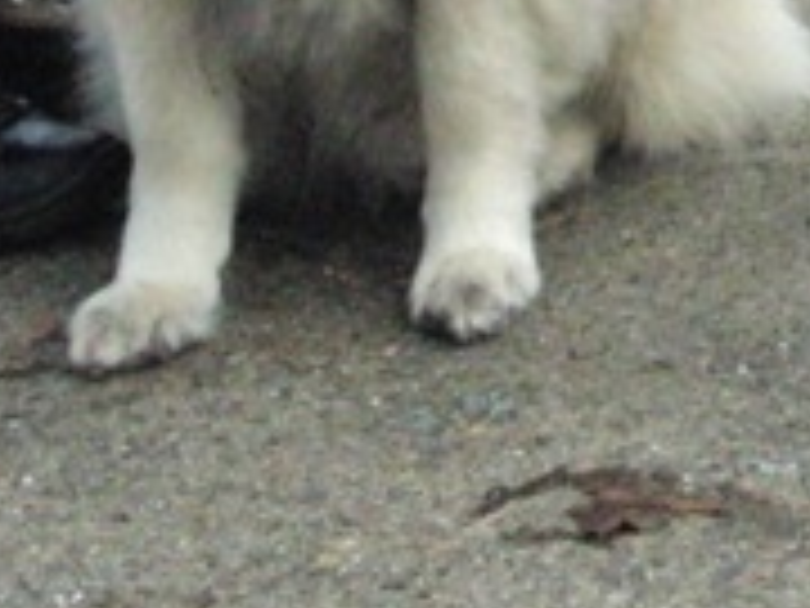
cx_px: 918
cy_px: -216
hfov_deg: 13.5
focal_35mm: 143
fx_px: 3346
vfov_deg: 10.1
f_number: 8.8
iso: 1600
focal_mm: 7.54
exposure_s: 1/320
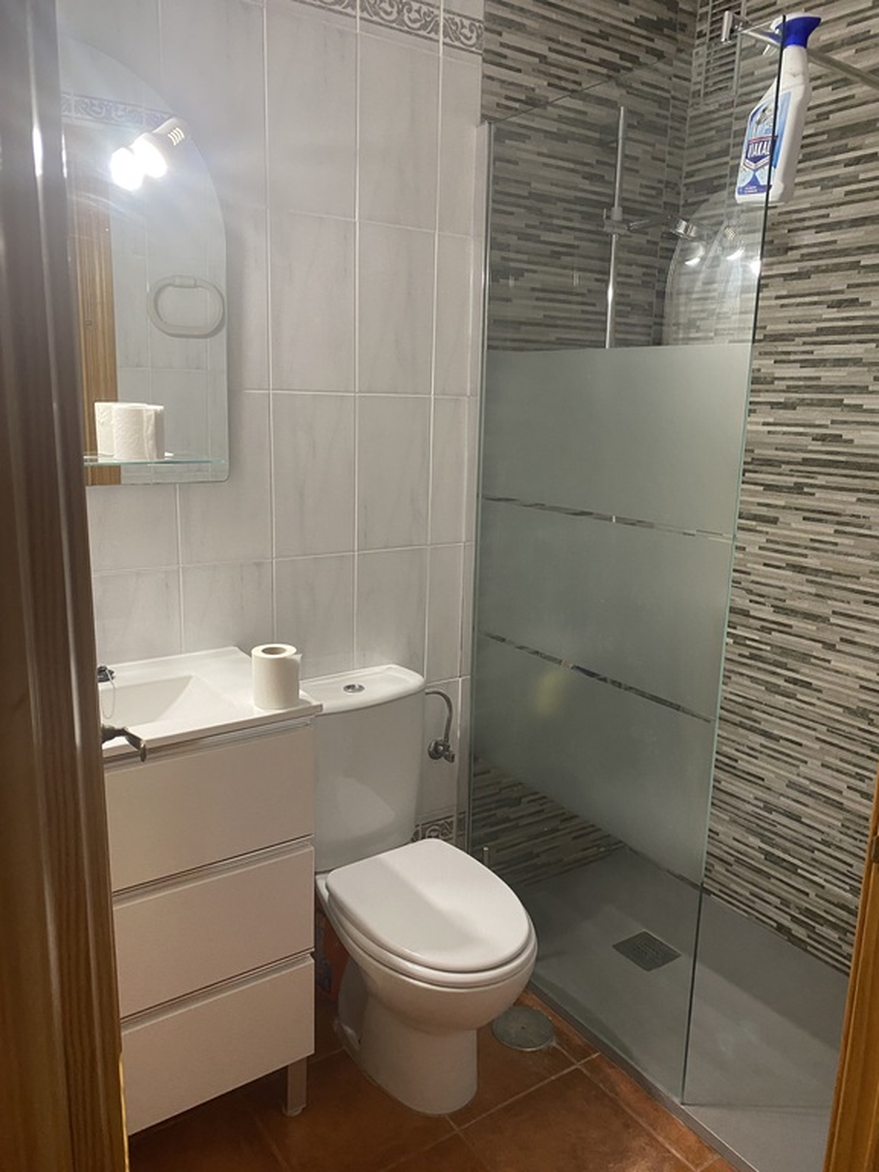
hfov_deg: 53.1
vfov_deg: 67.3
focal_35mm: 26
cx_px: 440
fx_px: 880
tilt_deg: -12.1
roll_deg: -0.8
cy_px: 586
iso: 250
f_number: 1.8
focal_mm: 4.25
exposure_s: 1/60
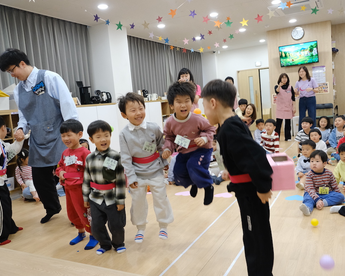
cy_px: 138
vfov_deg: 47.1
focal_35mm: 31
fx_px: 317
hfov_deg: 57.0
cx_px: 192
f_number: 2.8
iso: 2000
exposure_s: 1/160
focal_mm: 18
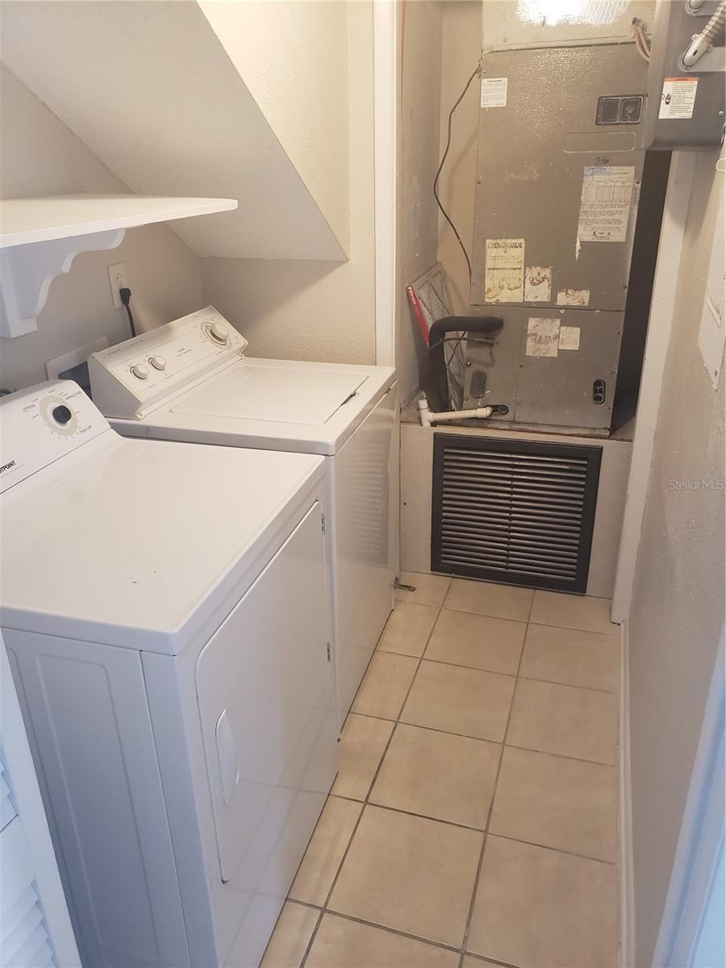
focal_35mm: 26
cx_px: 363
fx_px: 727
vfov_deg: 67.3
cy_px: 484
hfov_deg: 53.1
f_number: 1.5
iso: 320
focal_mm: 4.3
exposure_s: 1/40
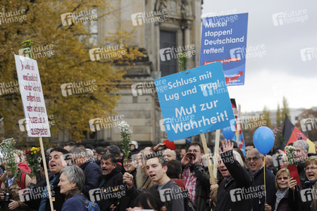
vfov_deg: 14.9
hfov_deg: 22.1
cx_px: 158
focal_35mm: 92
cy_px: 106
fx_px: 810
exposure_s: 1/500
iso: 800
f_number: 4.5
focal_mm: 92
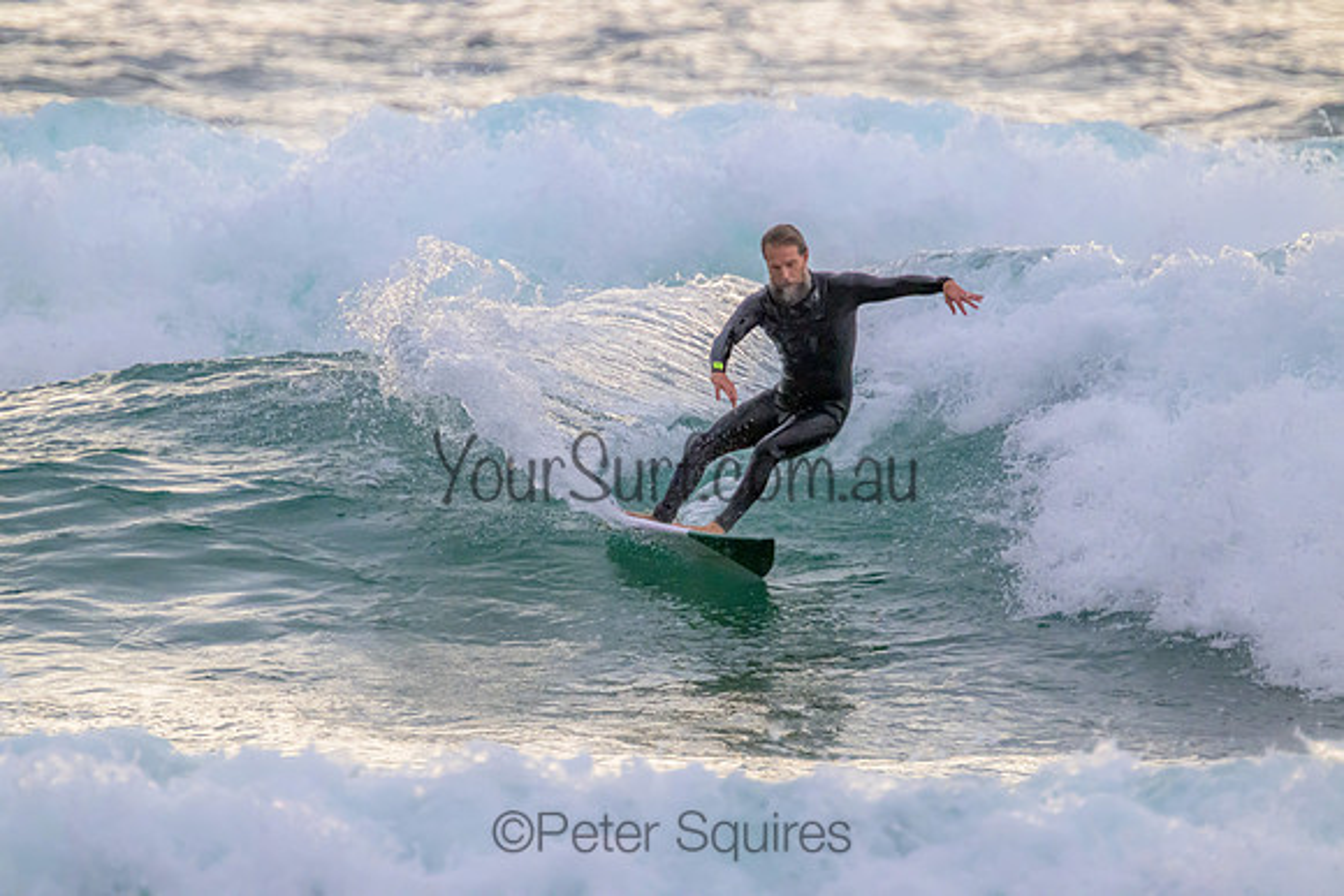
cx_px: 672
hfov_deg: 2.6
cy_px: 448
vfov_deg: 1.7
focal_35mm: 800
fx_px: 29872
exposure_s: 1/2000
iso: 5600
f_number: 11
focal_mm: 800
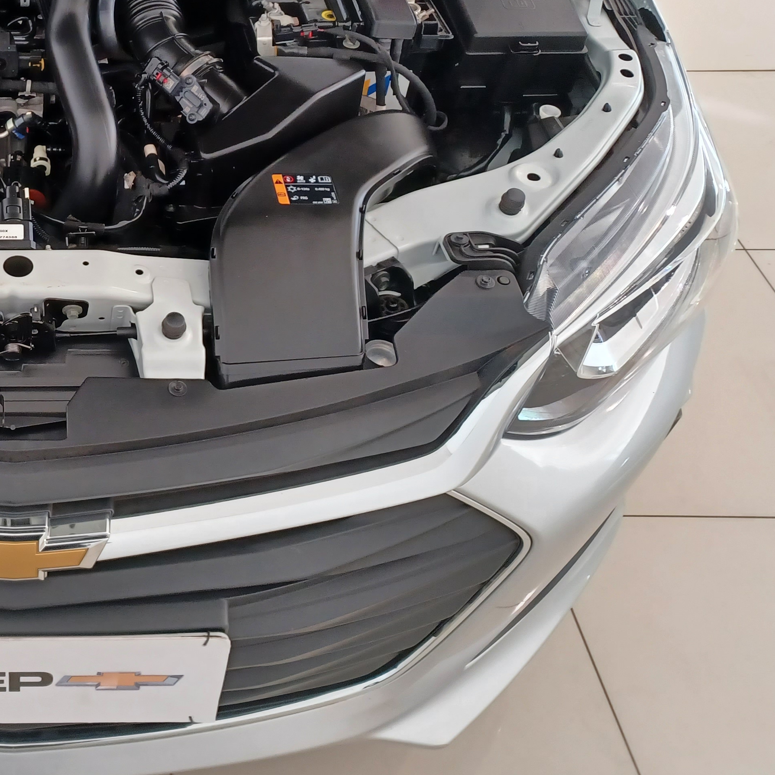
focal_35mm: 46
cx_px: 4
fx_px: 1165
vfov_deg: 36.3
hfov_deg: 33.7
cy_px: 233
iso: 250
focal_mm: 4.6
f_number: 1.8
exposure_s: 1/40
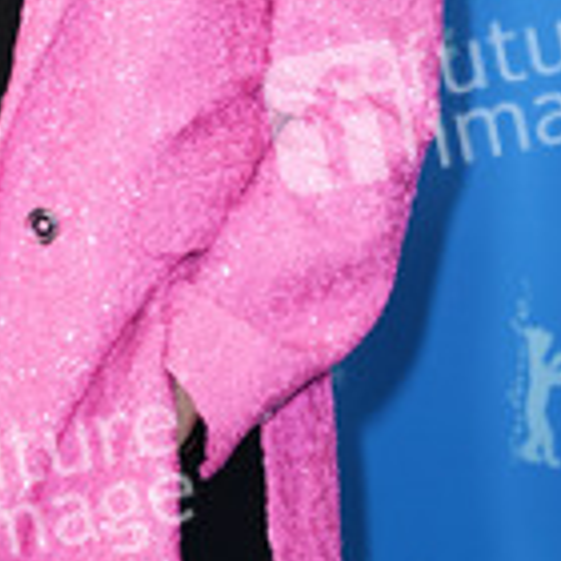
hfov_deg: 5.9
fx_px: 5446
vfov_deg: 5.9
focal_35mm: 297
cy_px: -100
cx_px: 104
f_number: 5.6
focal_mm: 122
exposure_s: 1/200
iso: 800
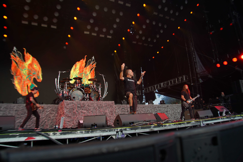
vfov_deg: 51.3
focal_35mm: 25
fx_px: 169
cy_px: 81
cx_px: 122
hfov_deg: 71.5
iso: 125
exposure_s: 1/125
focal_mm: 25
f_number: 4
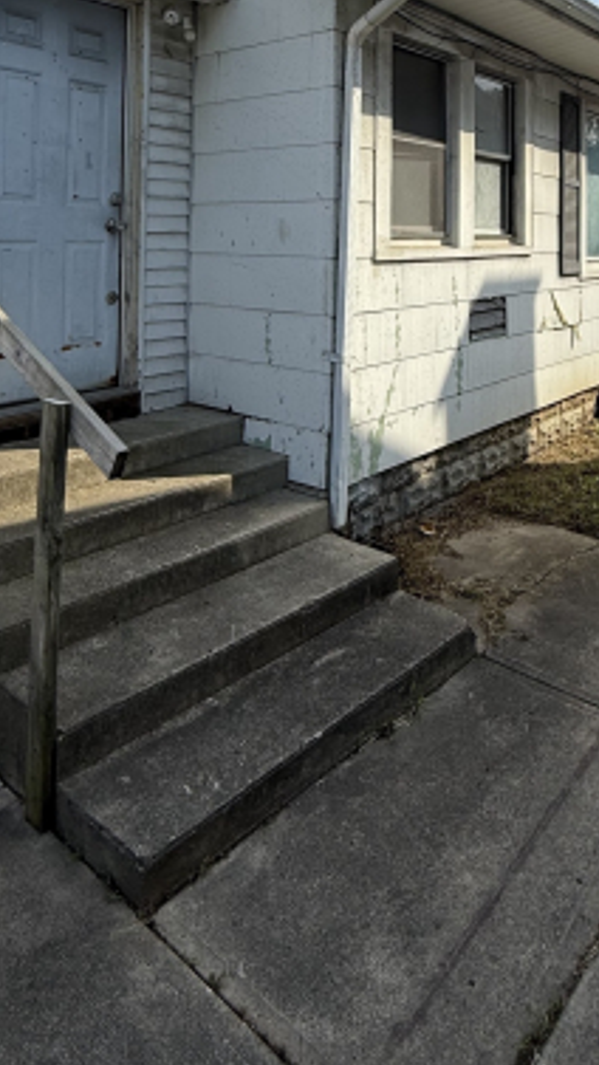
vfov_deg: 64.1
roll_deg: -0.9
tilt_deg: +2.1
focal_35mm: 27
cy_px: 222
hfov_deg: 42.5
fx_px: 763
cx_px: 376
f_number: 2.2
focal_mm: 2.22
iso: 50
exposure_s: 1/1901
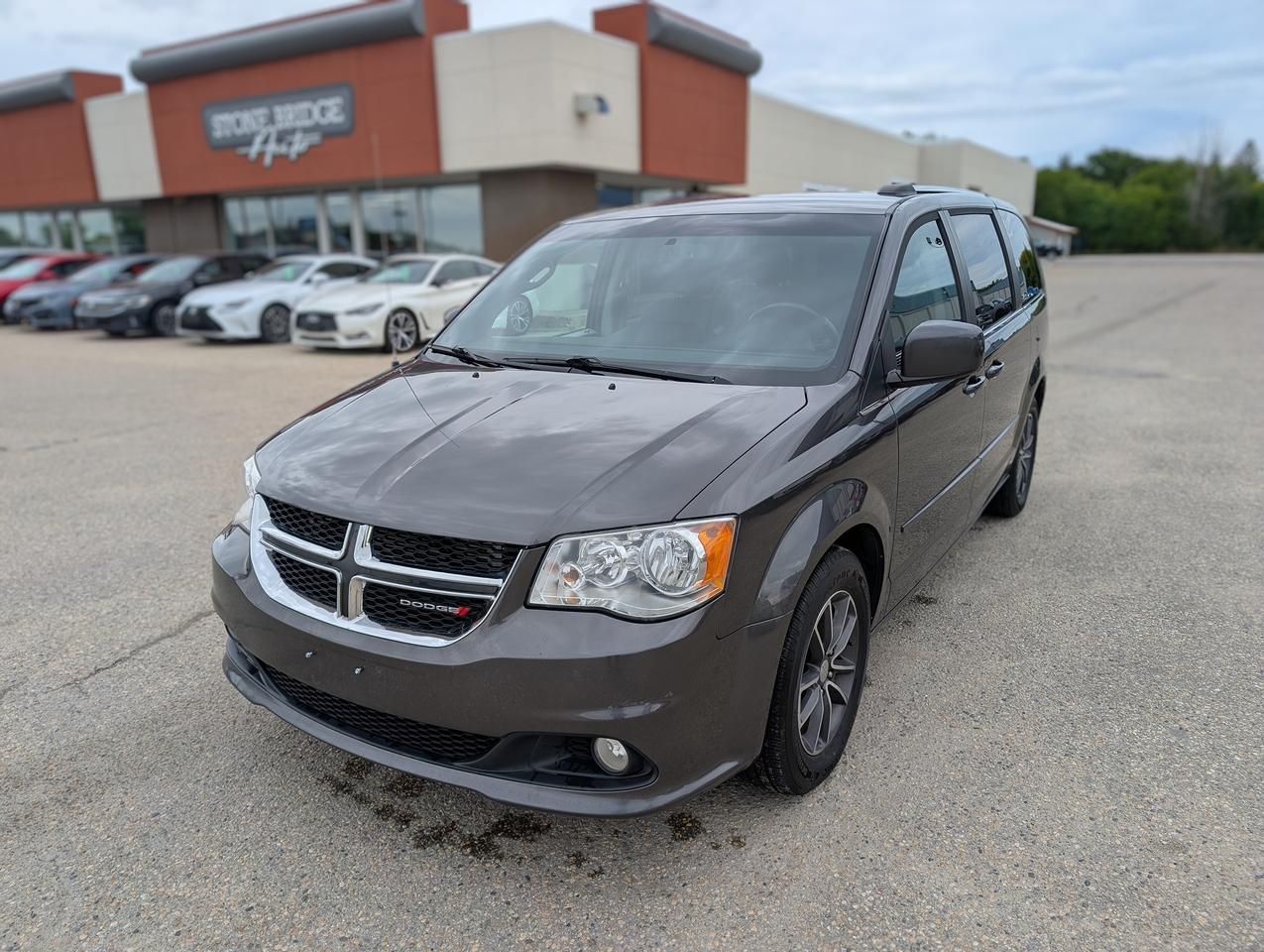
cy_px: 476
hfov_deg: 71.5
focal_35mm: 24
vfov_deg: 56.9
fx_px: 878
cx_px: 632
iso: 18
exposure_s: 1/356
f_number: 1.68
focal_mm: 6.9
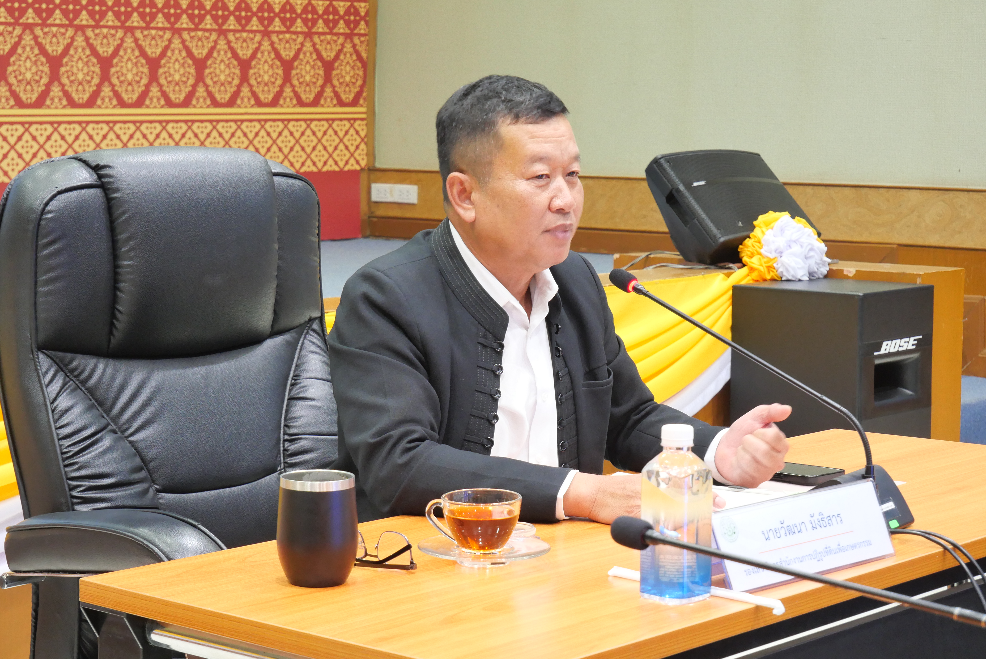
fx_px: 2028
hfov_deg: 27.3
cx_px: 493
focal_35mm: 74
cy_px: 330
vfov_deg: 18.5
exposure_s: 1/10
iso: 1000
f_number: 5.6
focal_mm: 36
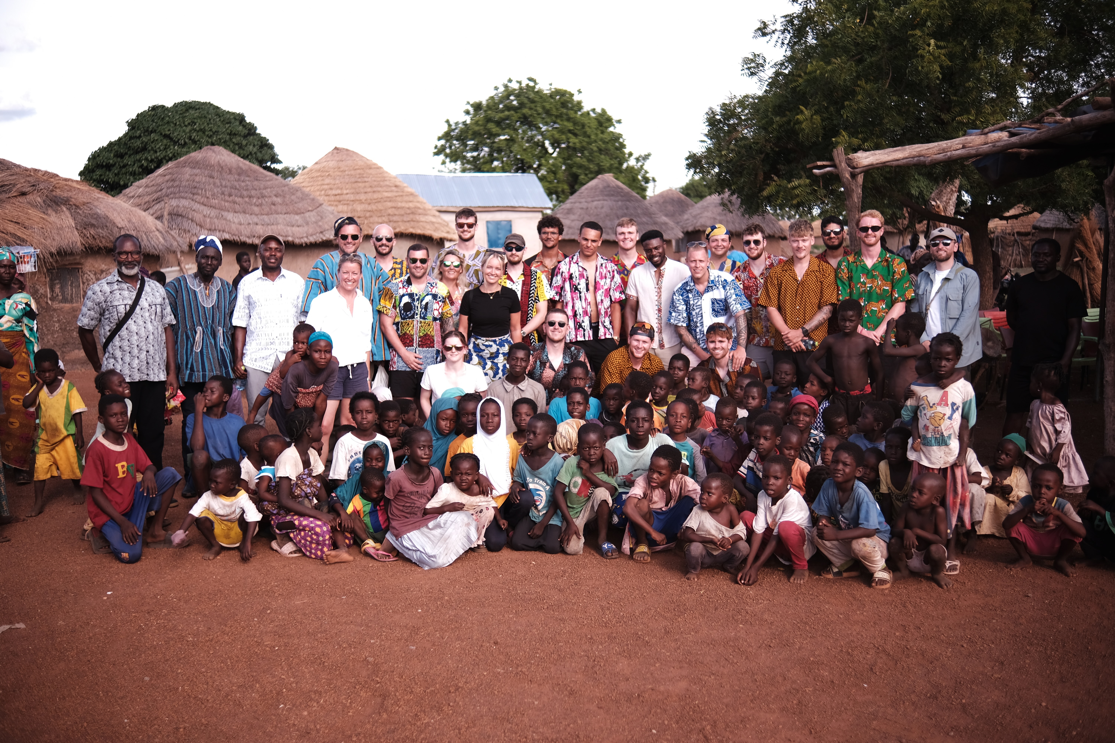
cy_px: 372
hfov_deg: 54.4
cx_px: 558
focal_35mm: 35
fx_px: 1084
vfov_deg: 37.9
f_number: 1.4
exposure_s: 1/2500
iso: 100
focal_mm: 23
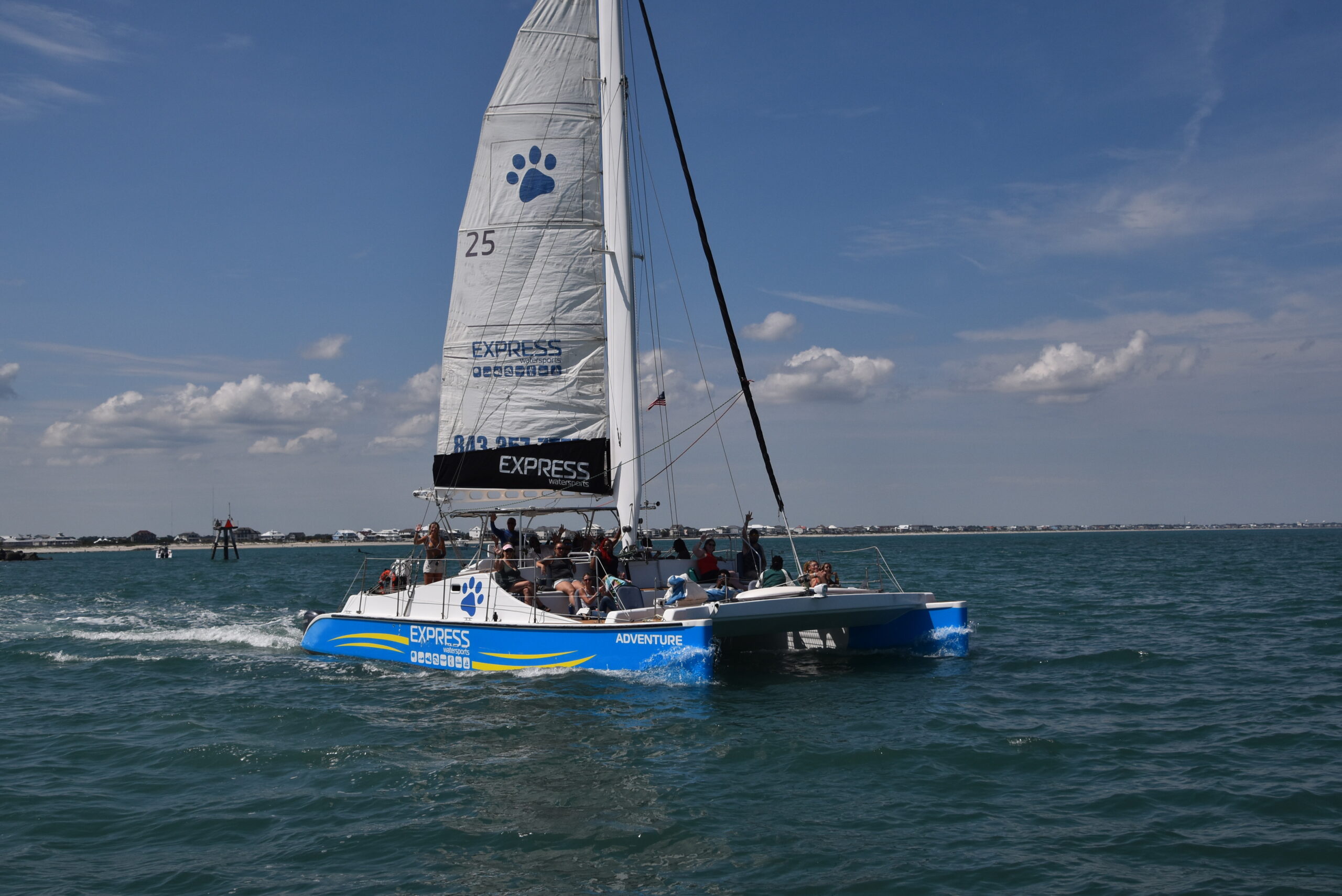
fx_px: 1454
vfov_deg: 34.2
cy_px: 448
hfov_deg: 49.5
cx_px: 671
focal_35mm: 39
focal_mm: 26
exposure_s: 1/2000
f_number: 8
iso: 360
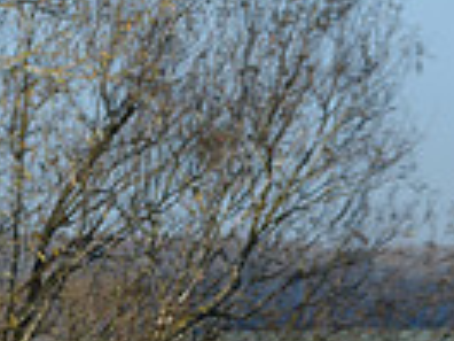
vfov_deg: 2.0
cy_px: 448
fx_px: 9692
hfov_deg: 2.7
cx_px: -506
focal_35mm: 739
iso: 1000
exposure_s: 1/1250
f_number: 9
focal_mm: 175
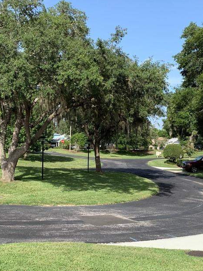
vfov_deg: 43.6
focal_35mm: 43
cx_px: 80
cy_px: 165
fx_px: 336
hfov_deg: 33.5
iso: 25
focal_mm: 4.25
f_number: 1.8
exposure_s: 1/1250
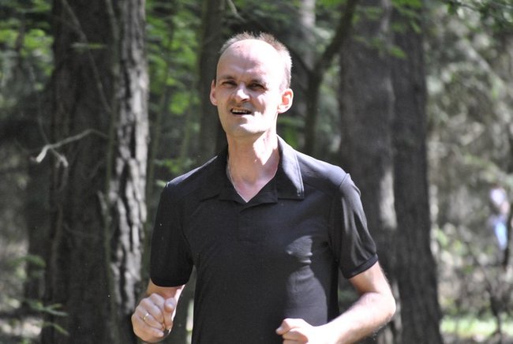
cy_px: 172
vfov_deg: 4.6
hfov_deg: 6.9
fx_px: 4283
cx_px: 256
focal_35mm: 300
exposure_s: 1/160
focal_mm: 200
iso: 800
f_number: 5.6
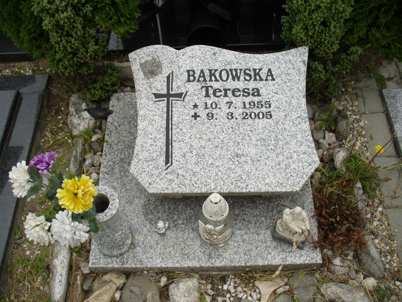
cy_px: 151
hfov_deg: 50.1
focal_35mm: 37
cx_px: 201
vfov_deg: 38.7
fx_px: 430
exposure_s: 1/320
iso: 80
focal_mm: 6.1
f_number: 2.8
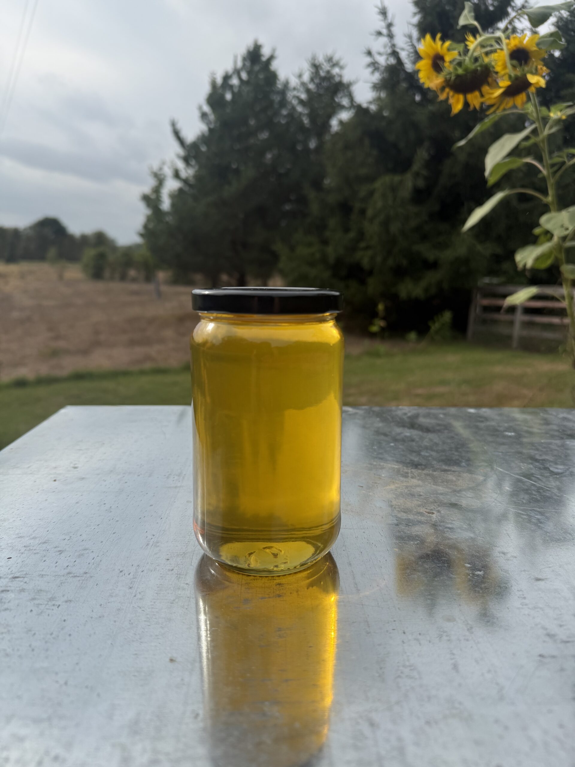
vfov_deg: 71.6
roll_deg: -3.3
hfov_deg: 56.8
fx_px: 532
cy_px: 384
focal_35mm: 24
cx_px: 288
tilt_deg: -12.6
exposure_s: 1/3759
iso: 80
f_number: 1.78
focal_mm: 6.76
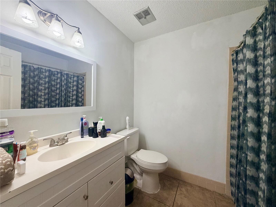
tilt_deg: -0.9
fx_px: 112
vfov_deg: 85.7
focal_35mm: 14
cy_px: 104
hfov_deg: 102.1
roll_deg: -0.6
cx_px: 138
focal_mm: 2.22
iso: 160
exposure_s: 1/60
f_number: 2.2
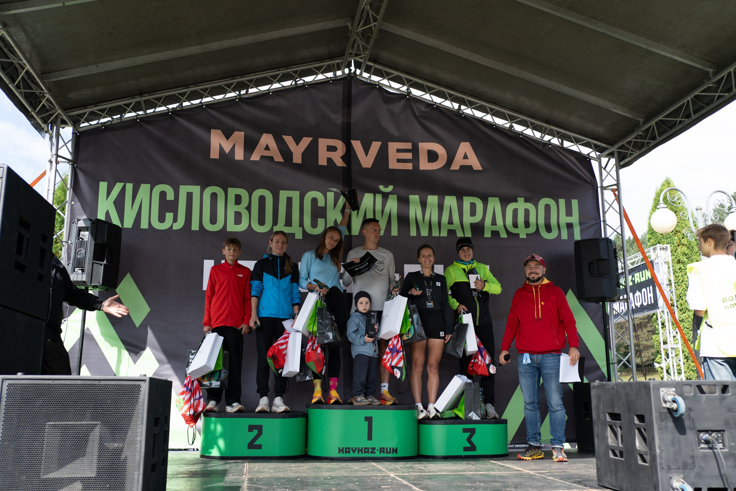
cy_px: 246
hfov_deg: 54.4
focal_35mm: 35
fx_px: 716
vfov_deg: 37.9
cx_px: 368
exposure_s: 1/640
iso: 200
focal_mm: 35
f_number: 3.5
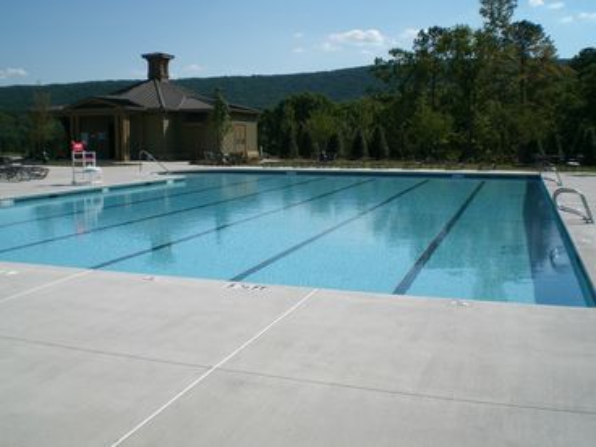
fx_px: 654
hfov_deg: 49.0
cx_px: 298
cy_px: 224
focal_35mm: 38
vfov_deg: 37.7
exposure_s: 1/800
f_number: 4.4
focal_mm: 6.3
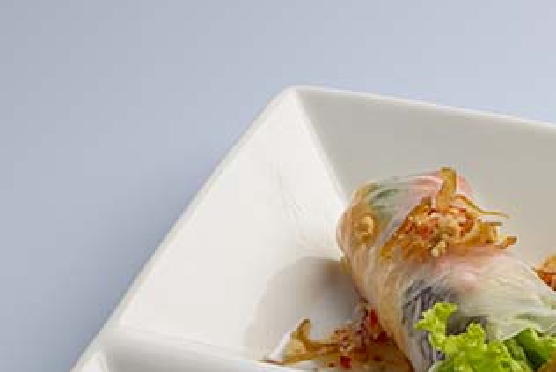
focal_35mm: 258
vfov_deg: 5.3
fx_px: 3986
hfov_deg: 7.9
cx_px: 521
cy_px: 529
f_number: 9
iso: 80
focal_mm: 85
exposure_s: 1/200
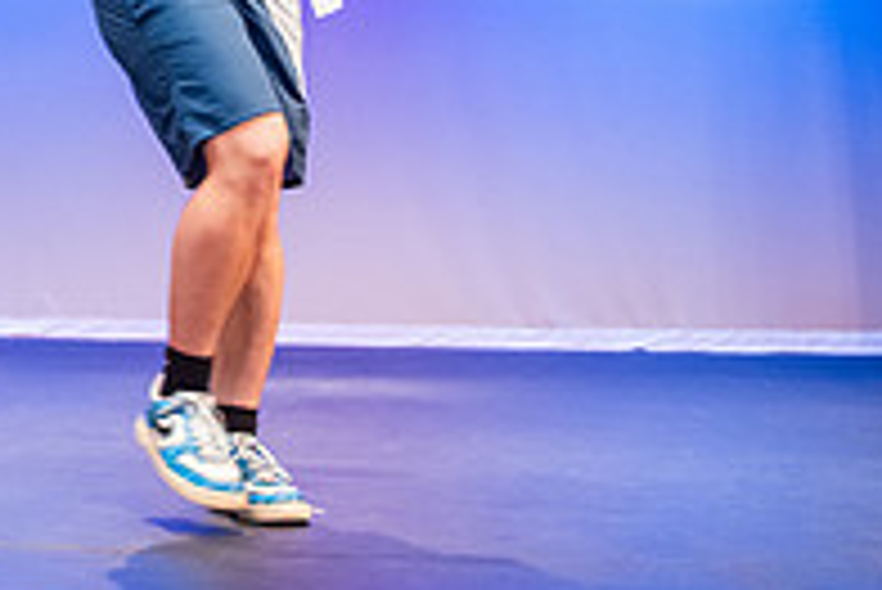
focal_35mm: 71
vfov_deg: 18.0
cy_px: -178
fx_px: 1741
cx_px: -126
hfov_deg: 25.9
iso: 4000
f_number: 3.2
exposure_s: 1/320
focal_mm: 24
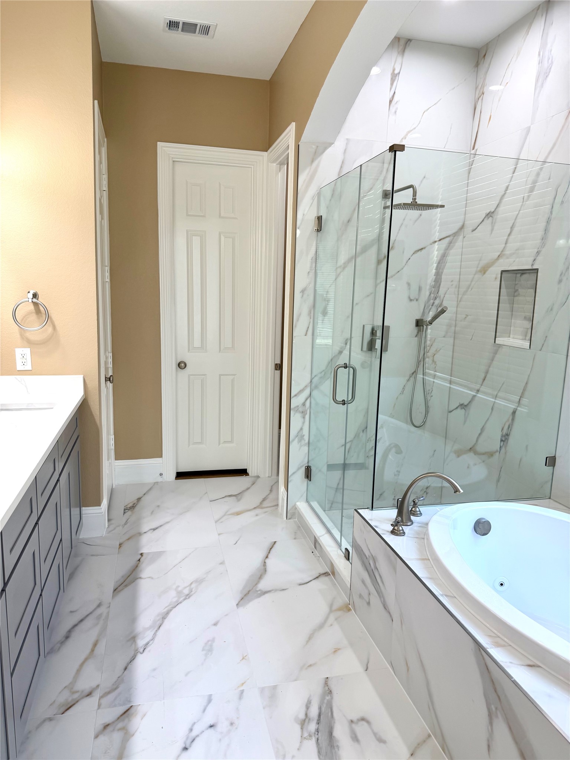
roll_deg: -2.4
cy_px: 380
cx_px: 285
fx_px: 527
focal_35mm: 24
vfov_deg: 71.6
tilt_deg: -9.7
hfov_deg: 56.8
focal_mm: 6.76
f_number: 1.78
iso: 80
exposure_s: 1/120
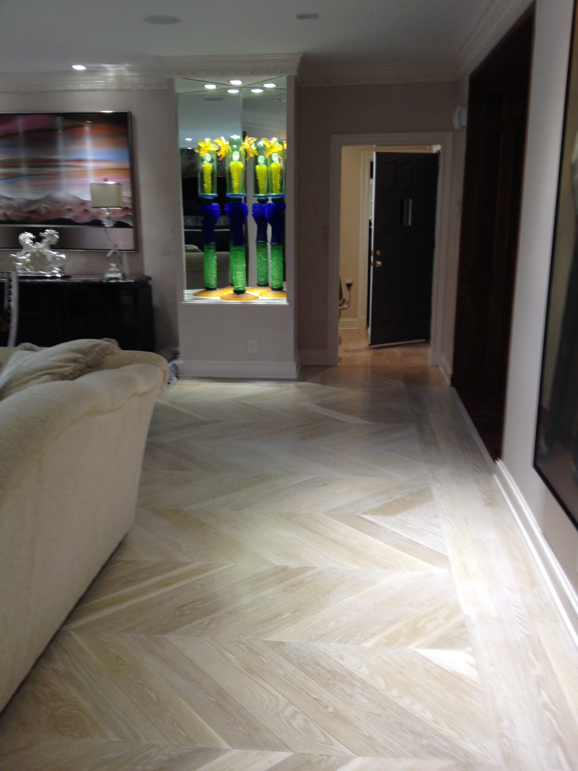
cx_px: 289
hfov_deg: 40.7
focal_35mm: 35
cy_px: 386
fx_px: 779
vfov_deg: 52.6
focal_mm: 4.28
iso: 50
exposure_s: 1/24
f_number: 2.4
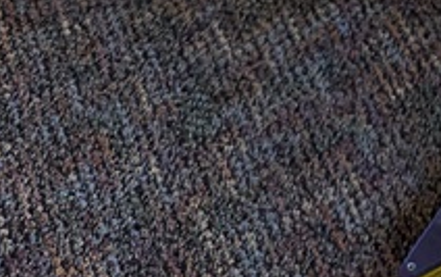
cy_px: -450
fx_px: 1480
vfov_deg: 9.2
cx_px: 588
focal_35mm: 123
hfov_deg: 16.0
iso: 905
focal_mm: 6.81
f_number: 1.85
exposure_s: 1/145
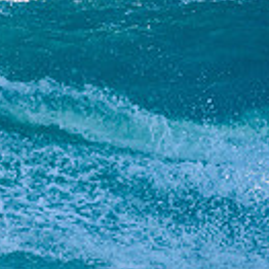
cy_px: 48
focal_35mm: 1879
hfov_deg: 0.9
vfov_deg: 0.9
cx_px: -290
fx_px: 16520
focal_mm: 500
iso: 640
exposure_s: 1/2000
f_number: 5.6
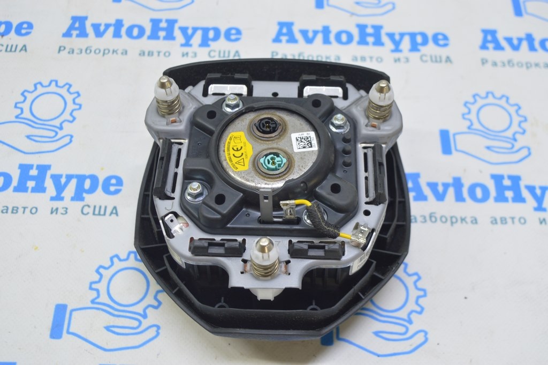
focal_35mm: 45
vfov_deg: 29.8
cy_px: 182
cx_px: 274
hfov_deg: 43.6
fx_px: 684
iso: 400
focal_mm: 30
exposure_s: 1/20
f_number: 5.6
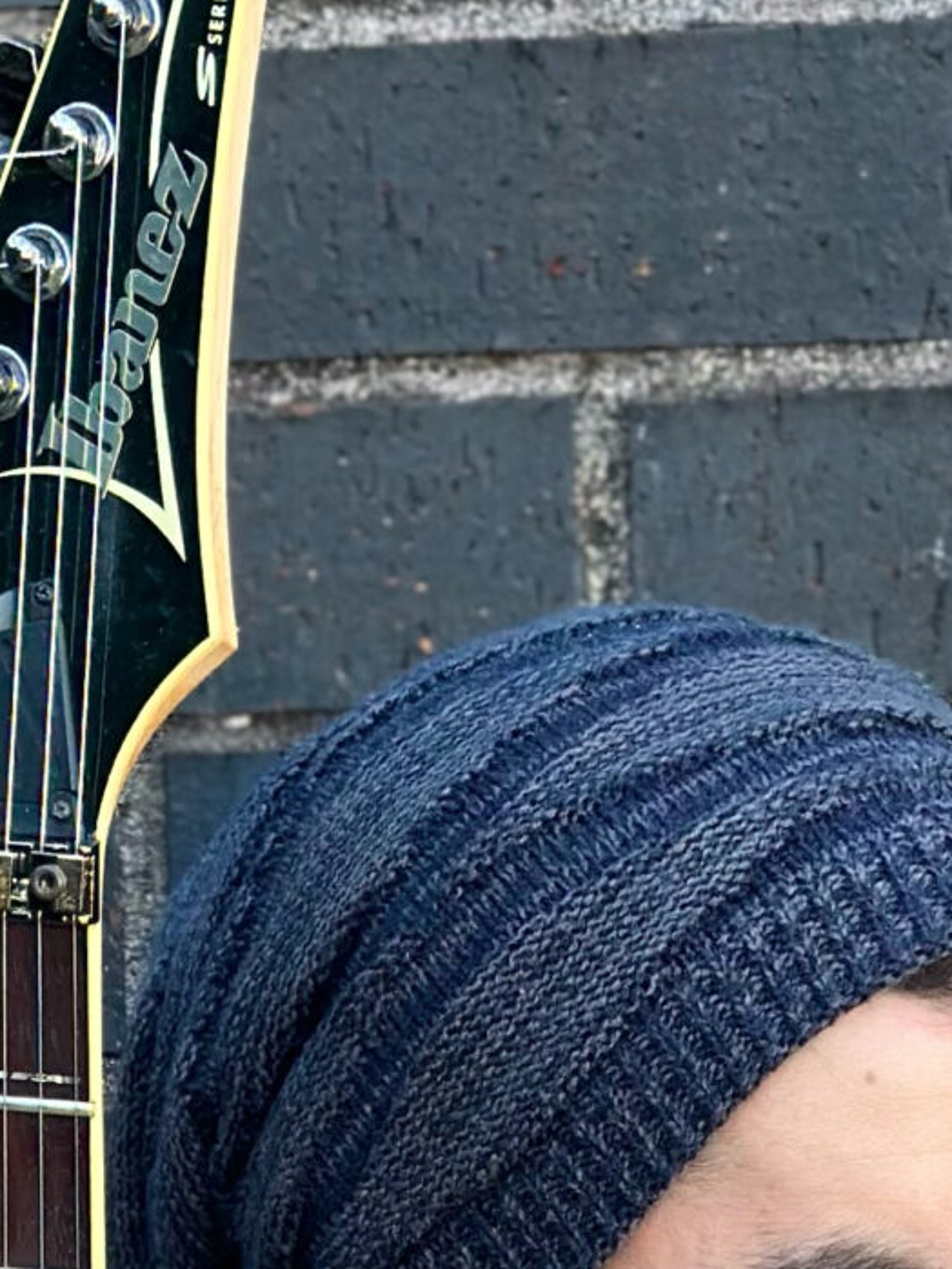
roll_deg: +1.0
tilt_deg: -11.3
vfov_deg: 10.7
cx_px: 607
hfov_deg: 8.4
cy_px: 2111
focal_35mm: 176
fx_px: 6450
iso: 100
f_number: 1.78
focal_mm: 6.86
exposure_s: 1/121
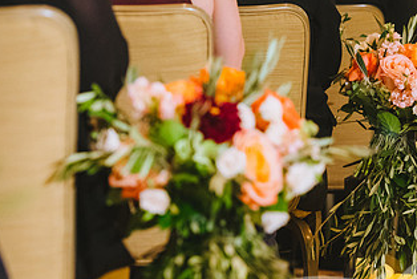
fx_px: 2678
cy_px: 179
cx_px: 367
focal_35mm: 231
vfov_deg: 6.0
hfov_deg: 8.9
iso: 4000
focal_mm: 125
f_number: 2.8
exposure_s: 1/50
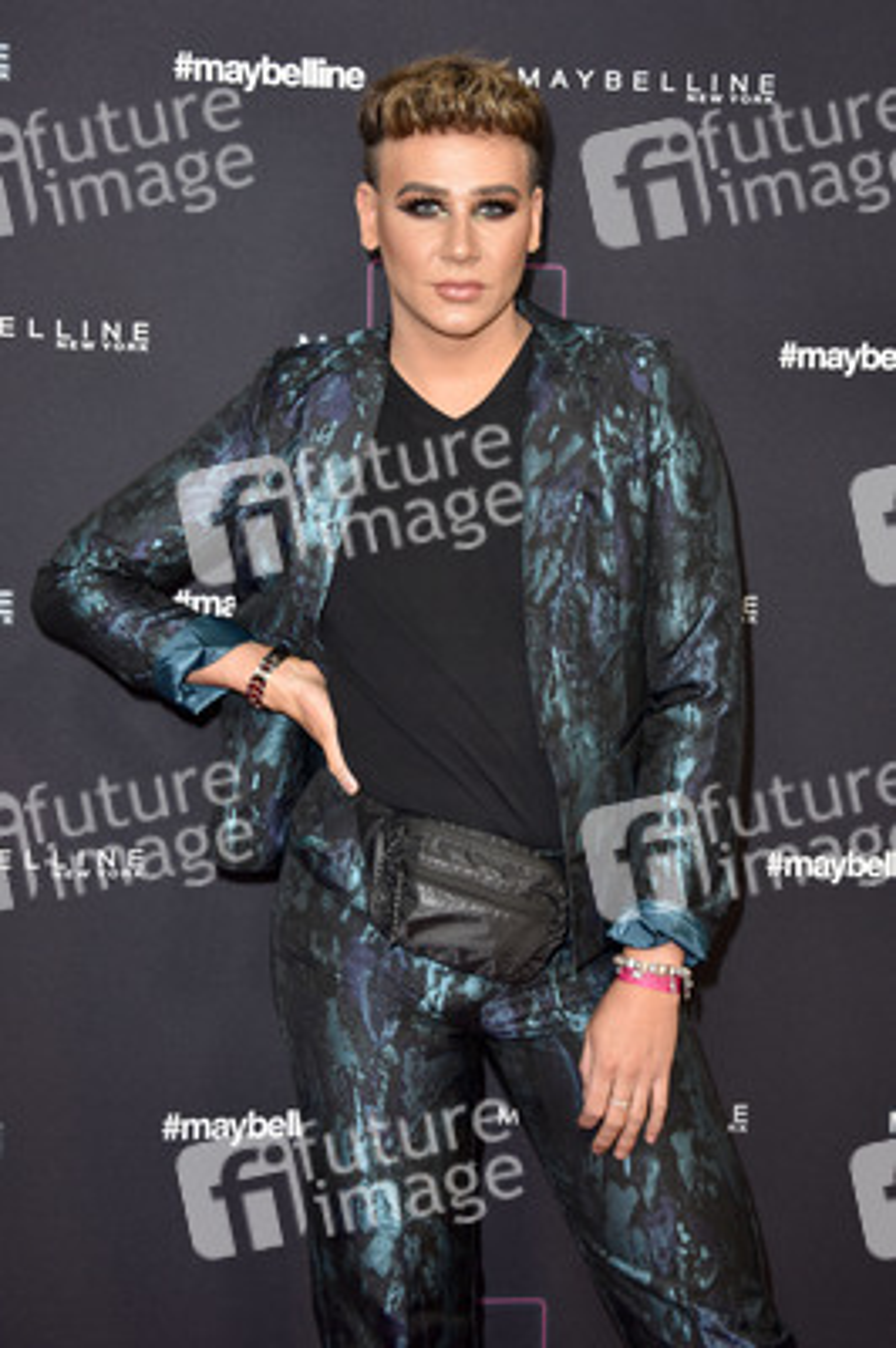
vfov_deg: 31.0
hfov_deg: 20.9
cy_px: 674
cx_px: 448
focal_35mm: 65
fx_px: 2431
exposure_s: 1/160
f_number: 5.6
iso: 640
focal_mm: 65
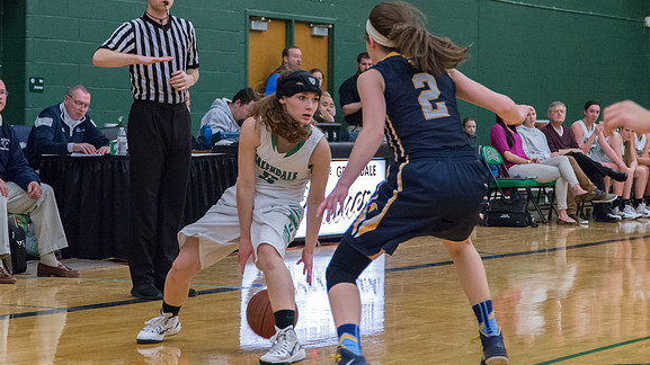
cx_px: 278
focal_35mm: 117
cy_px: 151
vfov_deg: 10.3
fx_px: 2016
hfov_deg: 18.3
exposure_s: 1/400
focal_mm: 90
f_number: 5.6
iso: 8000
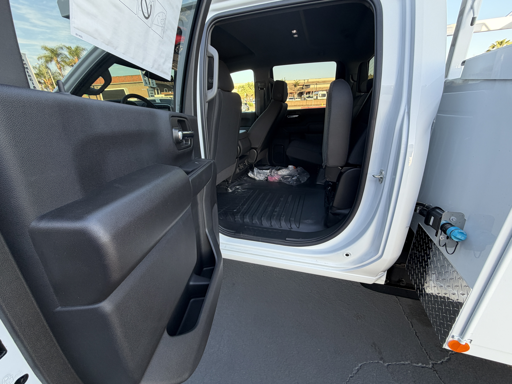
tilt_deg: -23.9
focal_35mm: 14
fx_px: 207
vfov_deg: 85.7
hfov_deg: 102.1
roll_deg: +4.3
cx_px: 256
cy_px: 192
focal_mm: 2.22
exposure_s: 1/121
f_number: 2.2
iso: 80
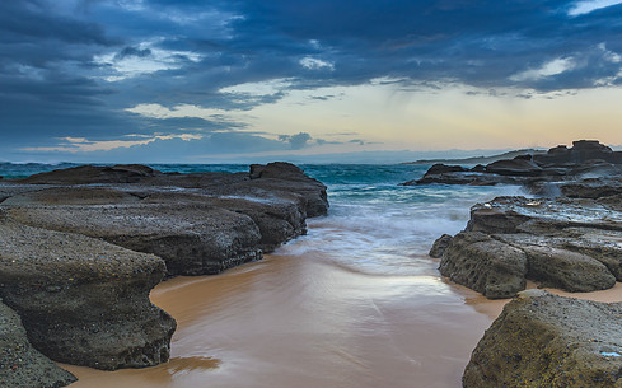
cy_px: 209
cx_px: 321
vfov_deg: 41.7
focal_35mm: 30
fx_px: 508
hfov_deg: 62.9
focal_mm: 16
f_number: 8
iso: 100
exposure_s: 1/2
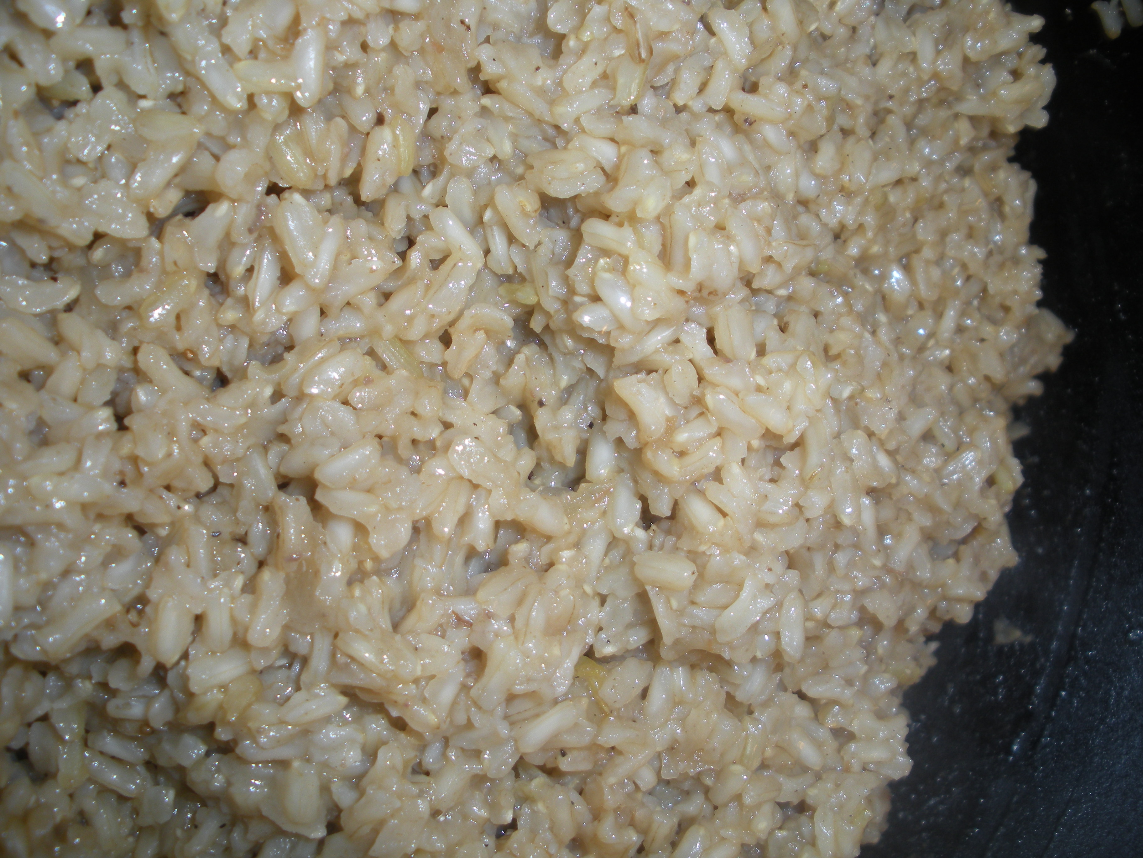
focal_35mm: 36
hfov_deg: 51.4
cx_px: 572
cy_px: 429
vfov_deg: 39.7
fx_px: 1189
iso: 64
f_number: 3.5
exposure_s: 1/30
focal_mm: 6.3
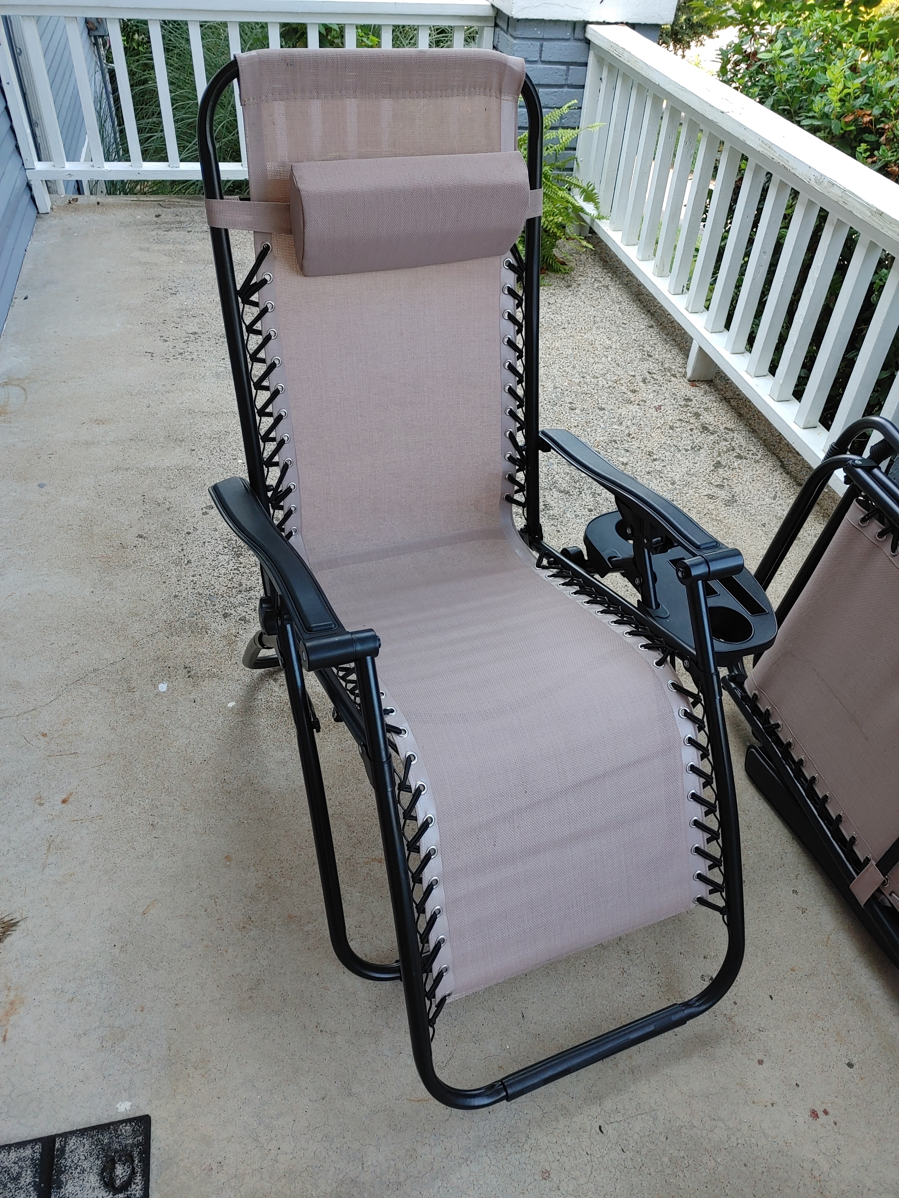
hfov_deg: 53.1
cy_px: 599
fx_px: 900
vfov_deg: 67.3
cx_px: 450
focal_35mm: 26
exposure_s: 1/120
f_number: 1.8
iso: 50
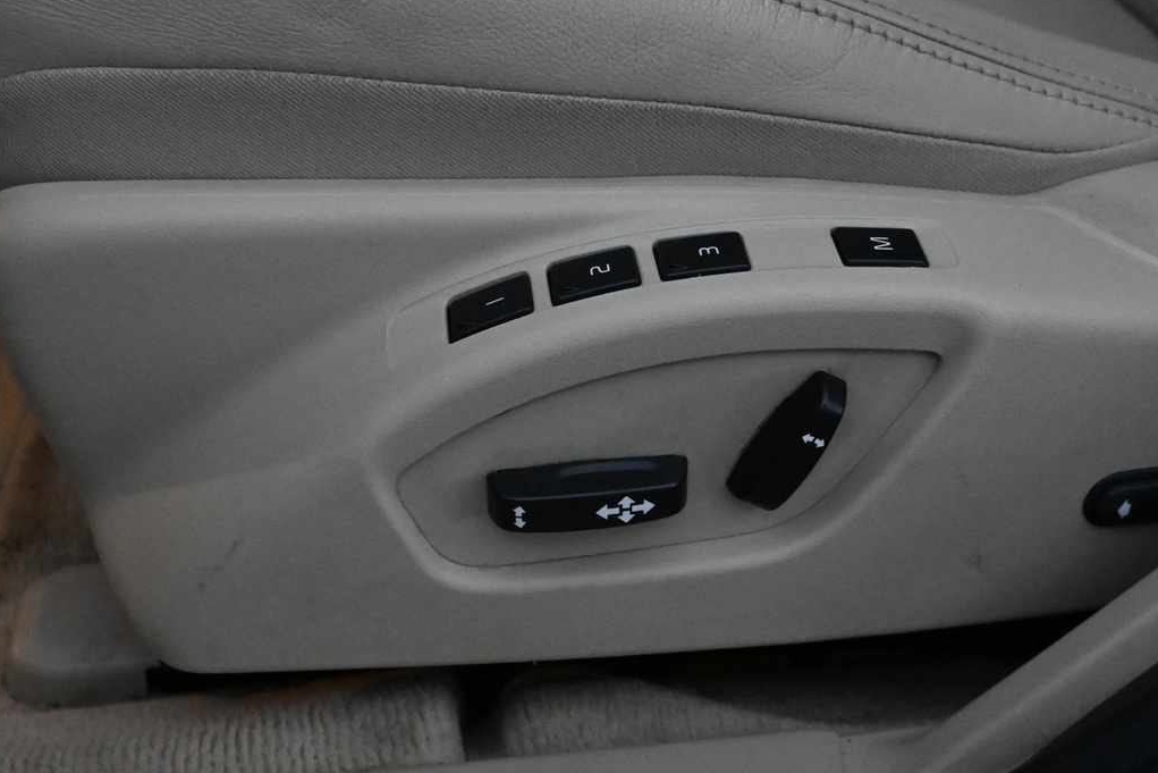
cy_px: 351
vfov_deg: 29.0
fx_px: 1493
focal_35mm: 46
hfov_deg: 42.3
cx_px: 671
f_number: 4.5
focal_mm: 19.5
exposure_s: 1/100
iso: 6400
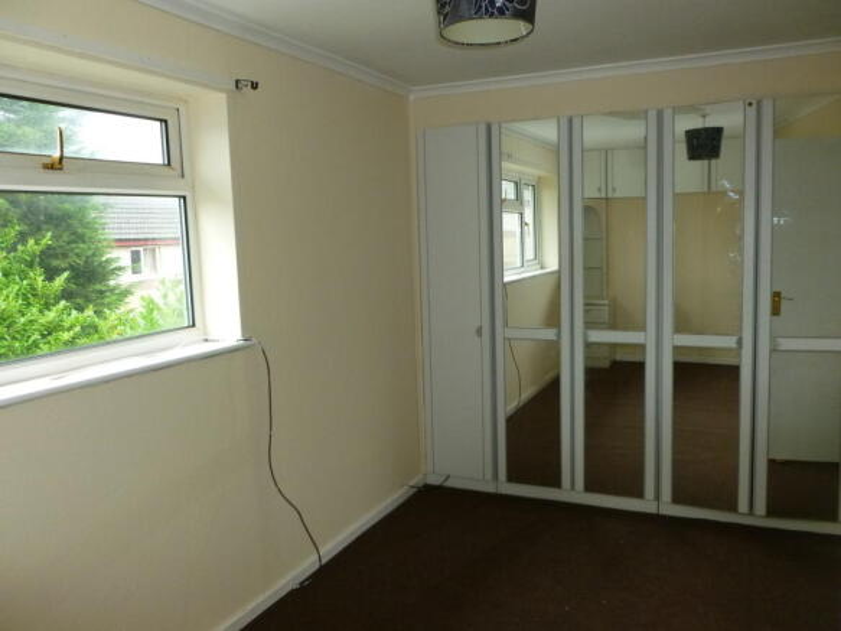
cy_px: 316
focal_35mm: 28
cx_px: 420
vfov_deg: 49.7
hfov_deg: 63.5
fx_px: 680
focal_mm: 5
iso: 250
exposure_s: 1/60
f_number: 3.3
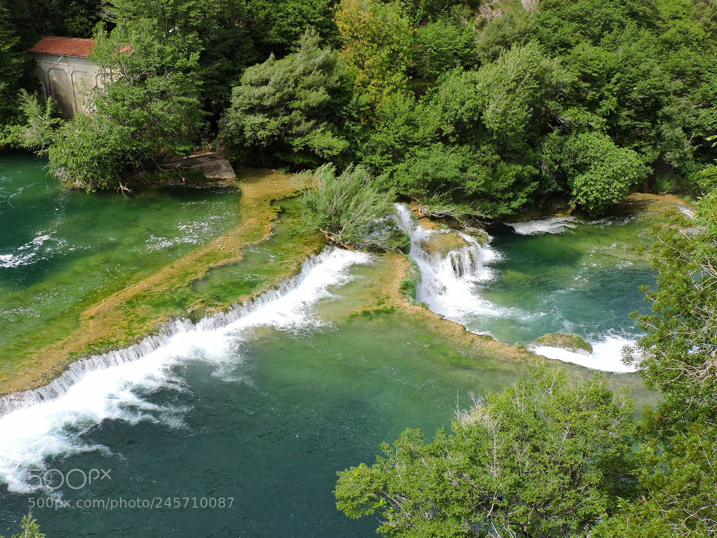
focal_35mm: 40
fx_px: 829
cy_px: 269
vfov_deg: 36.0
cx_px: 358
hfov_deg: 46.8
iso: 100
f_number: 4.7
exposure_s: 1/400
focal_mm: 7.1
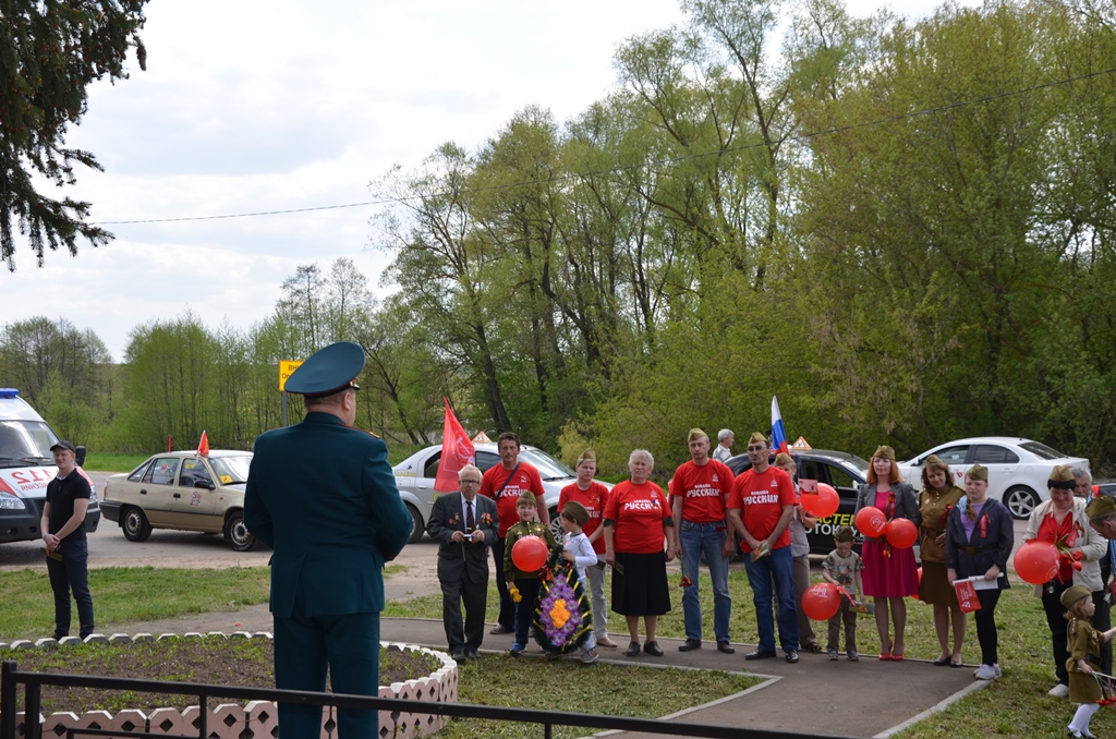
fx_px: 1578
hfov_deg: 39.0
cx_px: 558
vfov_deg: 26.4
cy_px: 370
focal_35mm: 51
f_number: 7.1
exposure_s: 1/200
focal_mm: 34
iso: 100
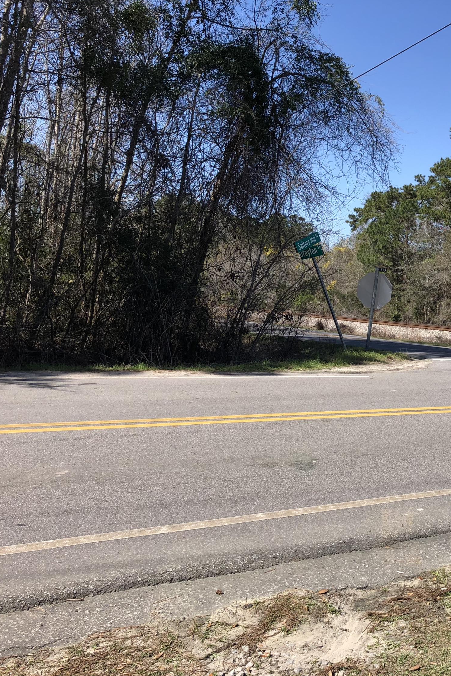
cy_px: 339
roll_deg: -2.9
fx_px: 733
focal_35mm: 39
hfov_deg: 32.6
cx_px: 403
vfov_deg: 49.6
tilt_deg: +0.5
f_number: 1.8
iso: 20
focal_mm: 3.99
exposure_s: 1/1372
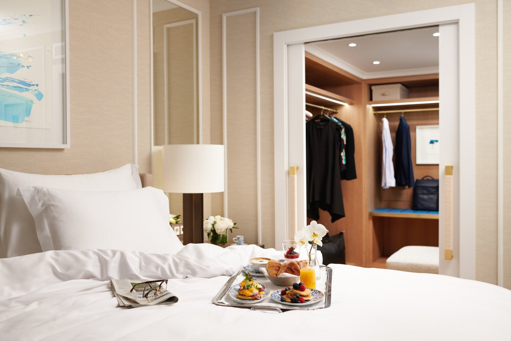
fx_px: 497
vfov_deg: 37.9
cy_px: 170
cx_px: 256
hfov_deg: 54.4
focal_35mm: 35
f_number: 4.5
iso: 100
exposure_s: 1/250
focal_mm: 35
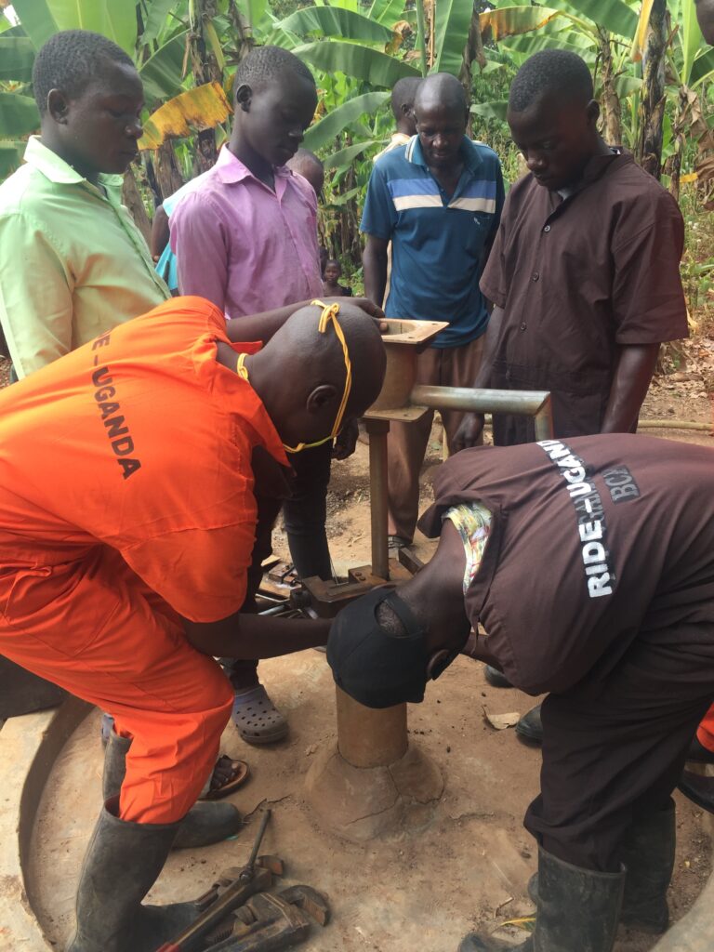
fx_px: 798
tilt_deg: -20.9
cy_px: 476
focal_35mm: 29
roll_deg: +1.6
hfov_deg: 48.2
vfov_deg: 61.7
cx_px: 357
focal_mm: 4.15
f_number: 2.2
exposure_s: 1/267
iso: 32
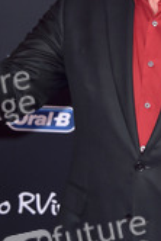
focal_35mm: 222
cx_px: 120
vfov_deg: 9.2
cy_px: 33
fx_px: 1486
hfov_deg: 6.2
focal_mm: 92
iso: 500
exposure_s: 1/200
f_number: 7.1
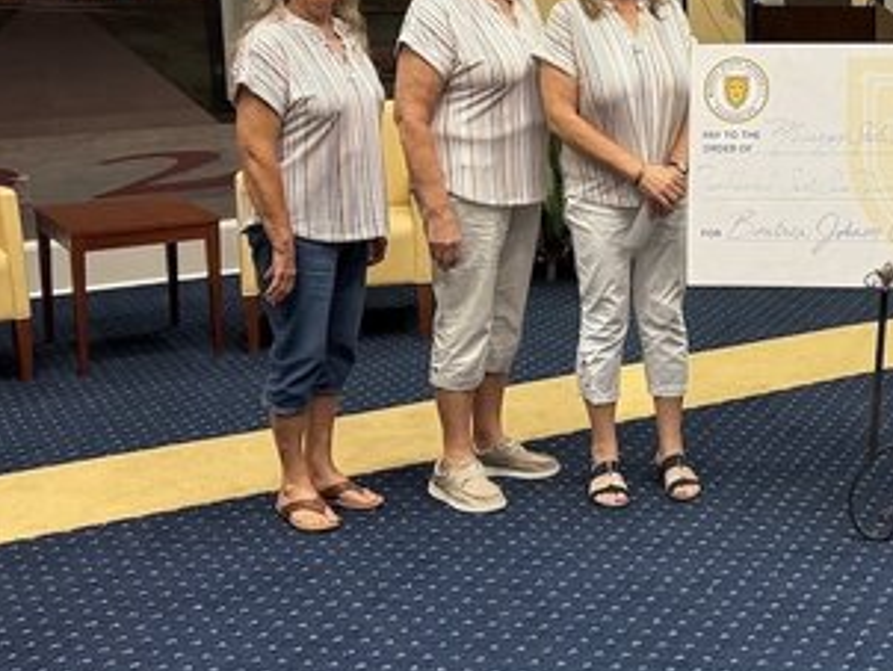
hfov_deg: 29.4
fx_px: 1627
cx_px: 807
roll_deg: +0.8
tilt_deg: -6.3
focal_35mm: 63
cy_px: 126
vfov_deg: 23.0
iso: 250
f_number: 1.78
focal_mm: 6.76
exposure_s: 1/60
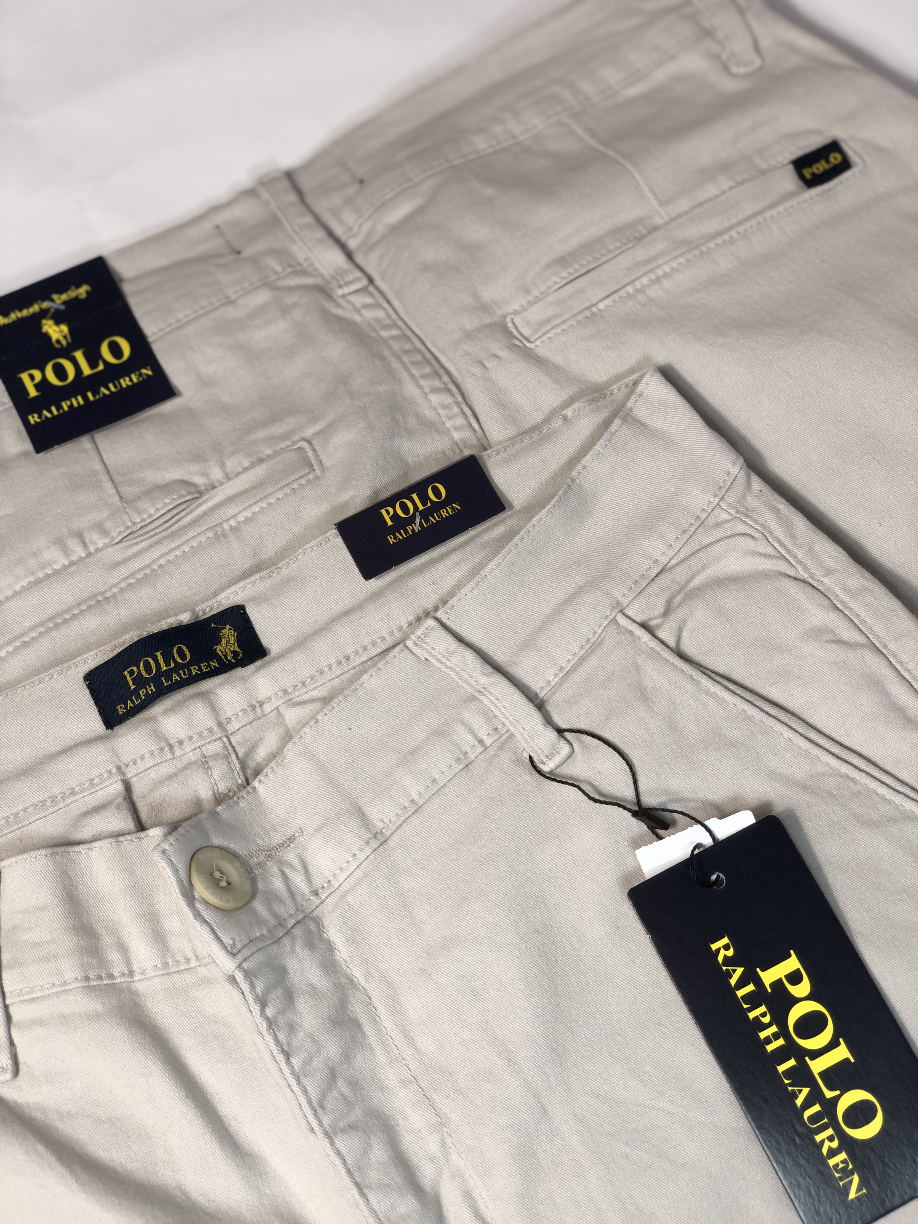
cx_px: 459
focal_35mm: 52
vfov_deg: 36.8
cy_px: 612
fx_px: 1839
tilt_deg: -68.3
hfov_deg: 28.0
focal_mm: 6
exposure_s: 1/60
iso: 16
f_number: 2.4
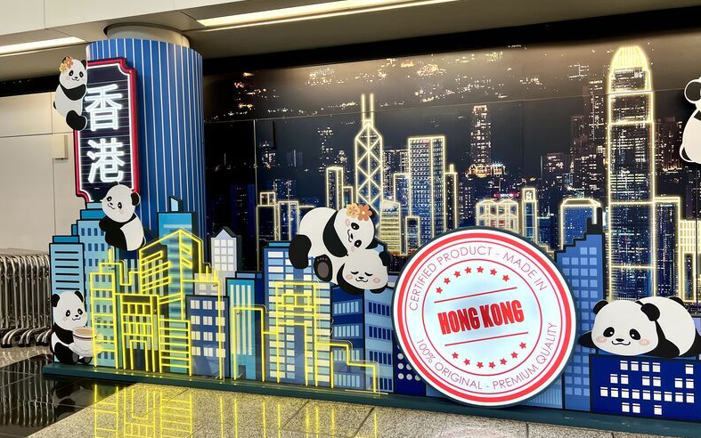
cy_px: 205
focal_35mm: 28
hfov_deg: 66.5
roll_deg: +1.7
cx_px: 355
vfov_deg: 44.5
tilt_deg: +0.1
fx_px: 535
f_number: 1.5
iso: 100
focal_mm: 5.7
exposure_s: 1/112
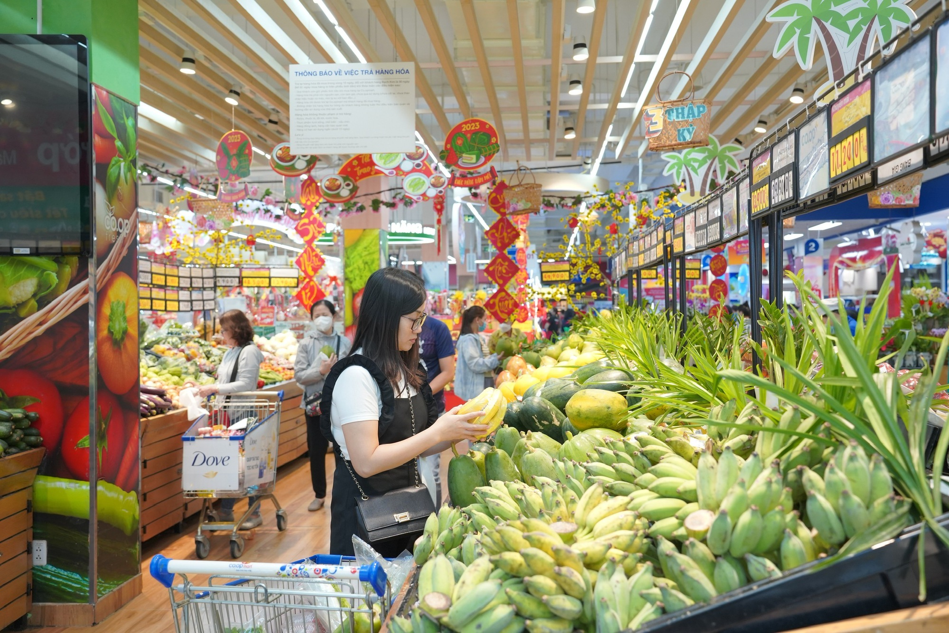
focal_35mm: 35
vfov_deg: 37.9
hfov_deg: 54.4
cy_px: 316
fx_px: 923
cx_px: 474
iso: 2000
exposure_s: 1/125
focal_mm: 35
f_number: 4
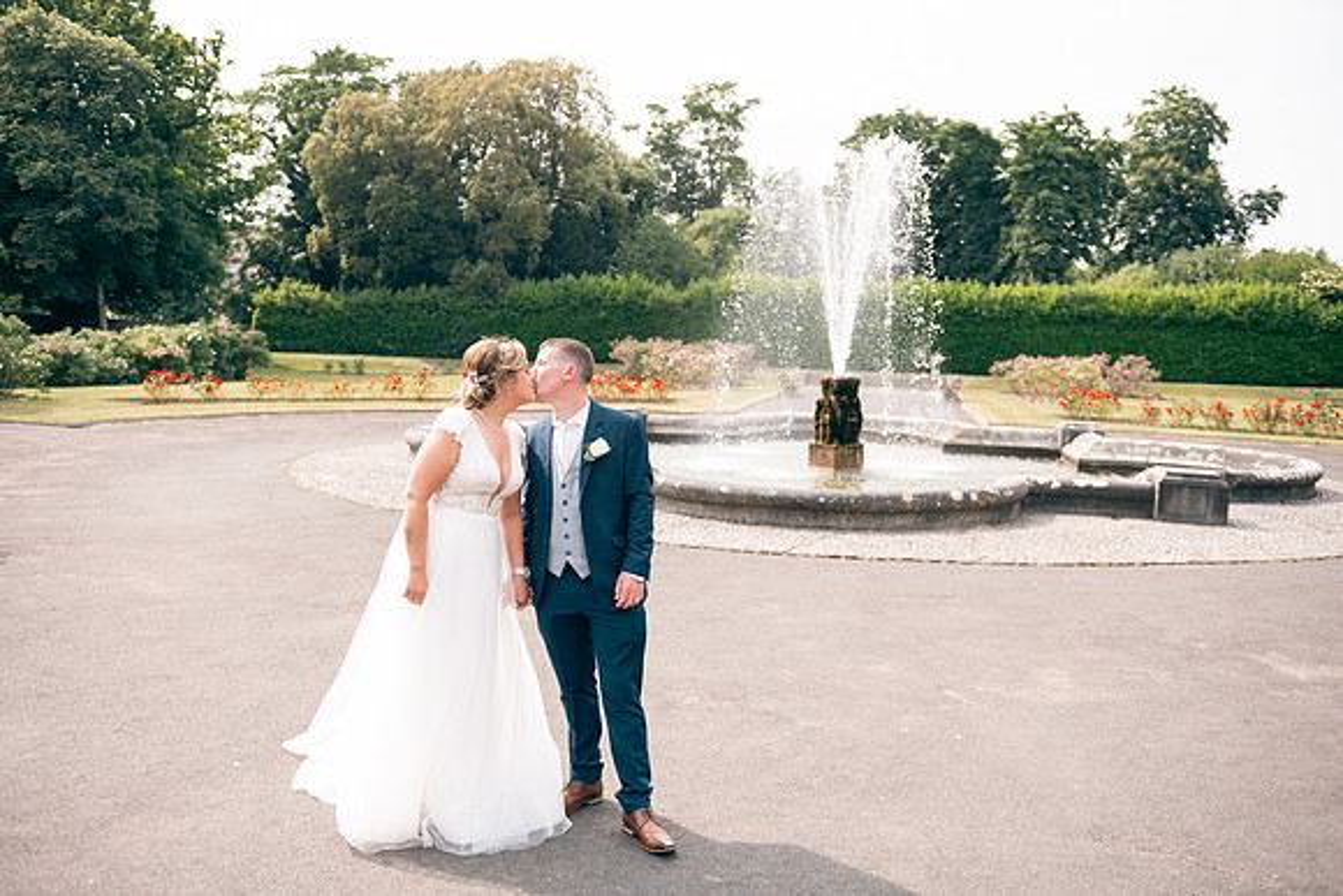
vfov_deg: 41.1
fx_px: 1194
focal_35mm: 32
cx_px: 672
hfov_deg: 58.7
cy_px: 448
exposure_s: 1/400
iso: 64
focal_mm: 32
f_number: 3.5
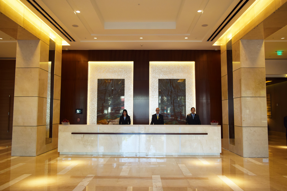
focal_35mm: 27
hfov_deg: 67.4
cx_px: 144
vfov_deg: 47.9
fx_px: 215
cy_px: 96
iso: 400
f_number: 4.5
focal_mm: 18
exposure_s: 1/80
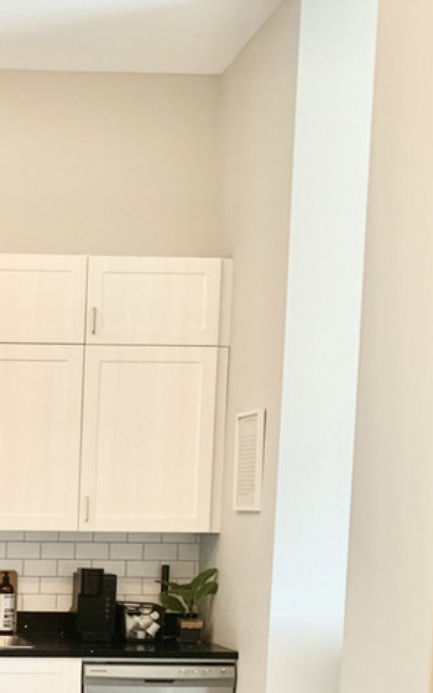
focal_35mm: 67
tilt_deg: -5.3
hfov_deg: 18.3
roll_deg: -3.0
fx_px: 1266
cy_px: 661
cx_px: -110
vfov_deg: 29.0
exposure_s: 1/60
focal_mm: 4.25
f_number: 1.8
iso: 160
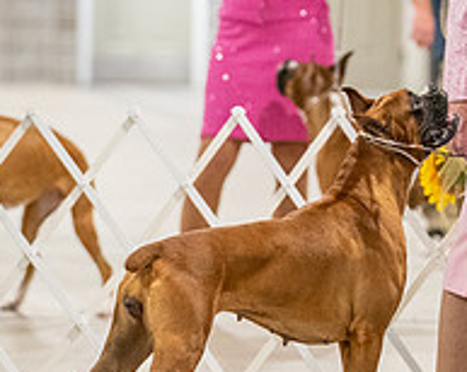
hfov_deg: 4.1
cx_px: 342
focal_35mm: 467
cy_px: 22
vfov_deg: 3.3
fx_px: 6448
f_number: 3.2
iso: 6400
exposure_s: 1/250
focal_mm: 142
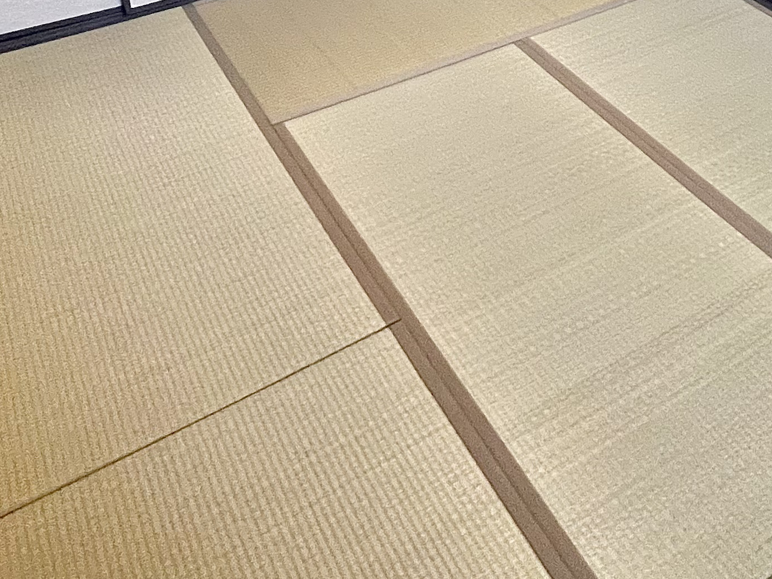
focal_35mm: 38
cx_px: 518
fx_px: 848
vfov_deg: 33.1
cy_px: -54
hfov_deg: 48.1
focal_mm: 1.57
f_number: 1.8
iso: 400
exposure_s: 1/60
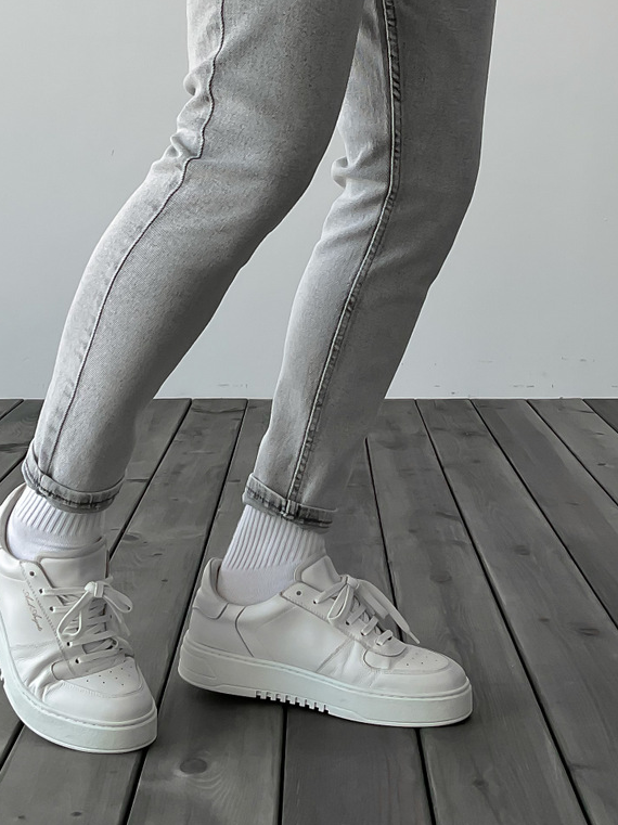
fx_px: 1453
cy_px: 180
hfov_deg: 24.0
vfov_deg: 31.0
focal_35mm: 61
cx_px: 316
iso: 16
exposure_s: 1/200
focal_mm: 3
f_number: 1.8
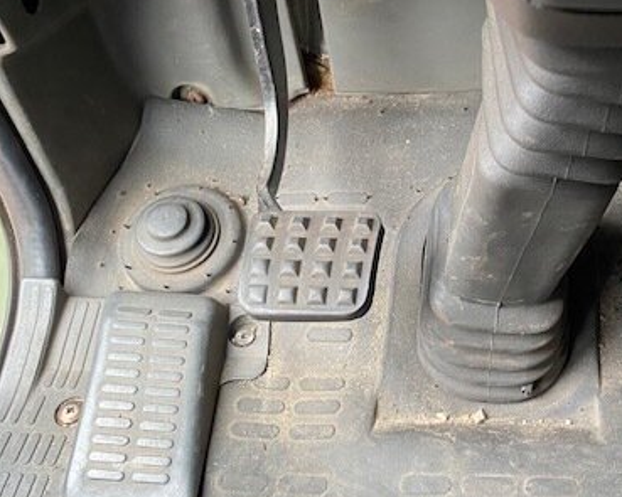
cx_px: 509
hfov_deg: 40.1
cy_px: 216
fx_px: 810
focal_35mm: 44
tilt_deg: -45.2
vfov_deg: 34.1
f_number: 1.8
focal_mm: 4.25
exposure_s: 1/60
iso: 250
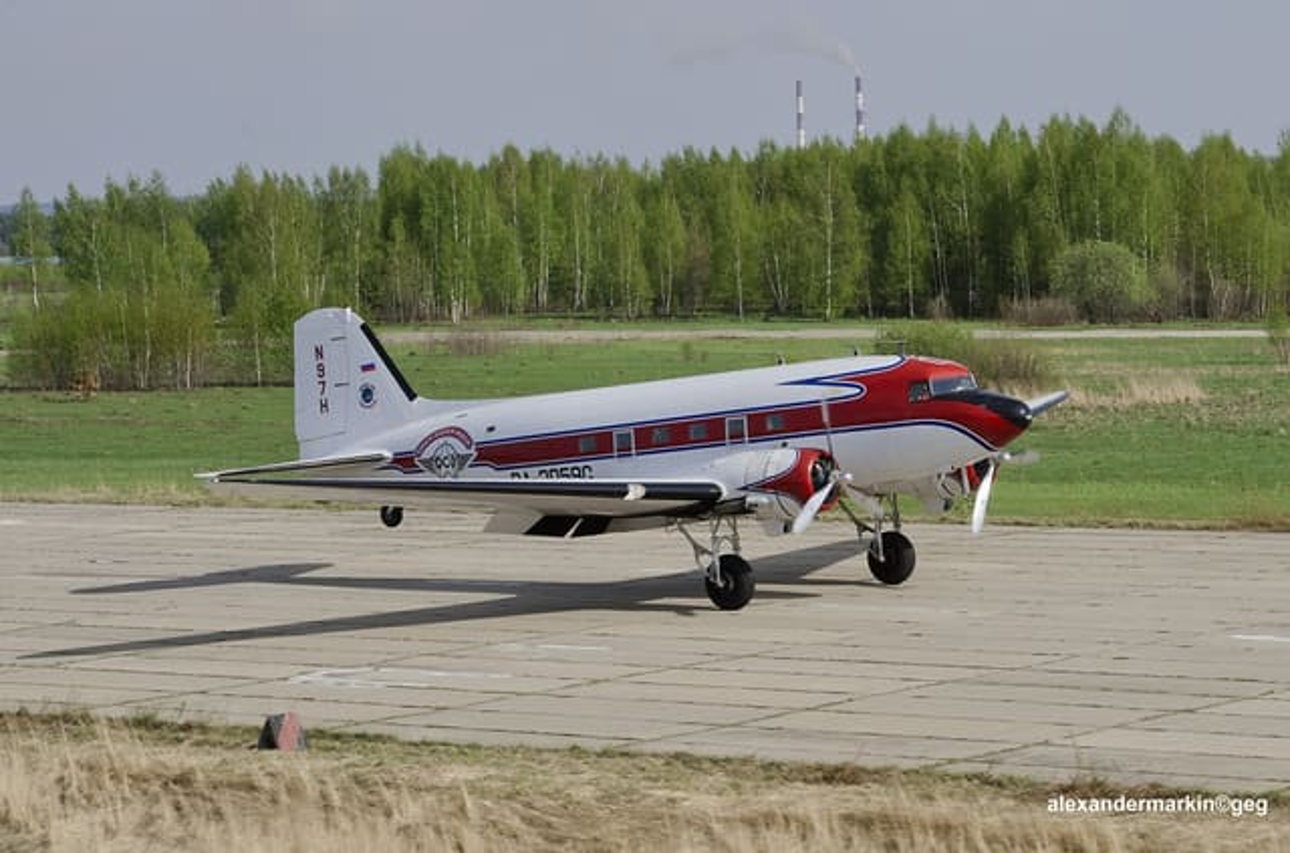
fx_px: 3073
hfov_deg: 23.7
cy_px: 426
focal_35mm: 86
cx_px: 645
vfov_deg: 15.8
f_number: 11
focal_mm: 86
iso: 500
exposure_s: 1/640
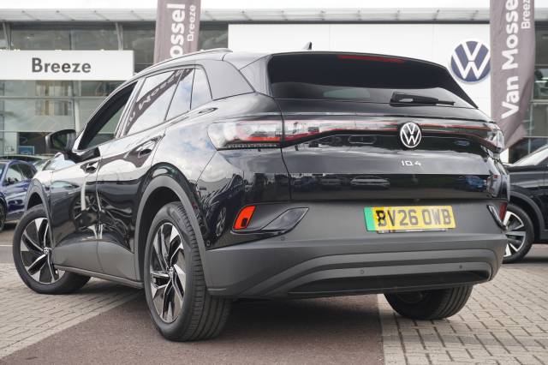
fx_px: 867
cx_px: 274
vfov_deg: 23.8
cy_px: 182
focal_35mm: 57
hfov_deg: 35.1
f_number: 5.6
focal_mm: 38
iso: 125
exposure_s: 1/60
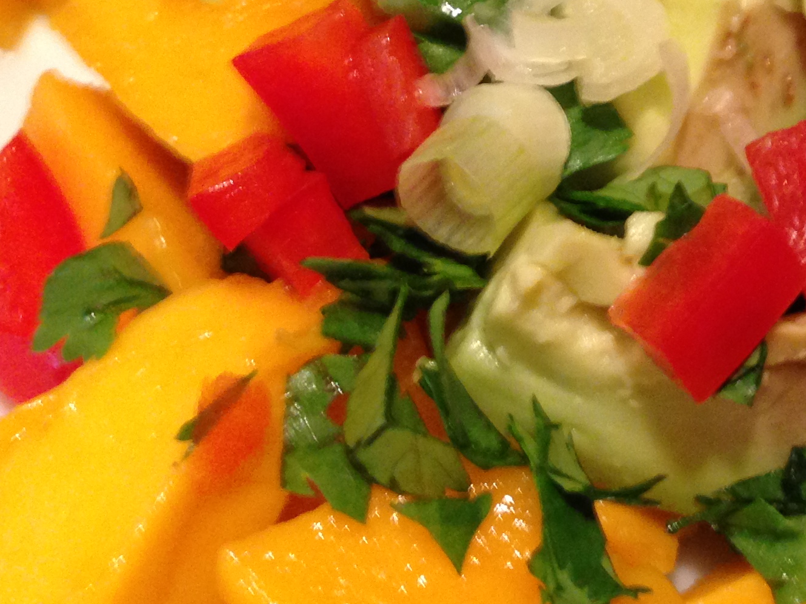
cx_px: 820
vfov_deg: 17.9
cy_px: 40
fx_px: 1886
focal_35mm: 81
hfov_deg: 23.1
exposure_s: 1/20
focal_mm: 4.13
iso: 160
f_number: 2.4
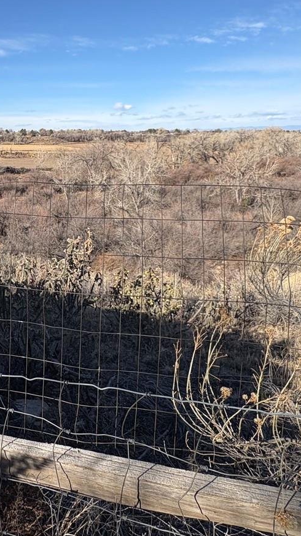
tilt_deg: -8.8
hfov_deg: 39.2
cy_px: 206
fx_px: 398
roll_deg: +0.1
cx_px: 43
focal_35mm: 28
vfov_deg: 67.0
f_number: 2.2
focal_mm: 2.22
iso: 50
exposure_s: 1/1672
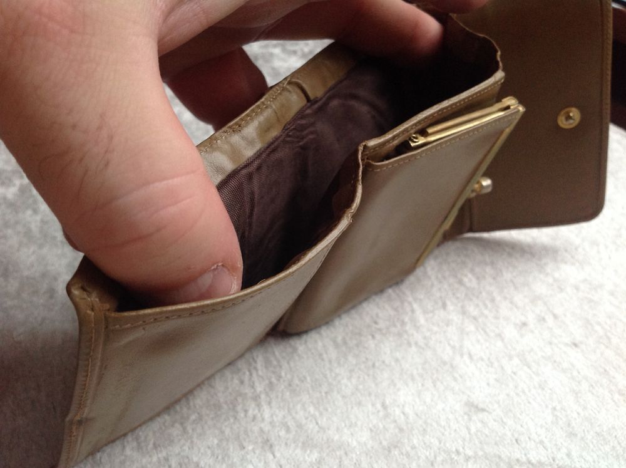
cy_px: 234
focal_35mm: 35
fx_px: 632
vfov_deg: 40.6
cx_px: 313
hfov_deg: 52.7
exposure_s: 1/15
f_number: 2.4
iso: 200
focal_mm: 4.28
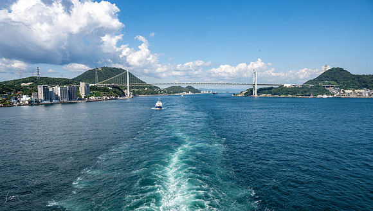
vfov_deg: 45.7
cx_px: 186
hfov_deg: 73.5
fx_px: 250
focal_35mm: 25
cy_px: 117
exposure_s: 1/160
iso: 160
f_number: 11
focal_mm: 24
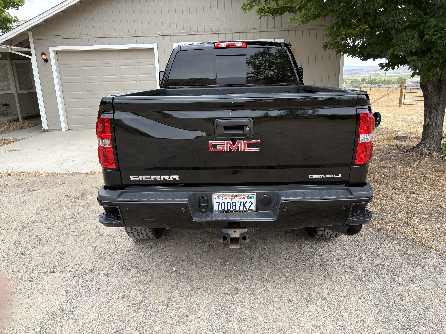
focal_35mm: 26
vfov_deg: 53.1
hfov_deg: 67.3
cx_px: 223
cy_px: 167
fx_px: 335
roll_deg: +2.6
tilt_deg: -14.4
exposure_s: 1/293
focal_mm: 5.96
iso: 40
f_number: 1.6
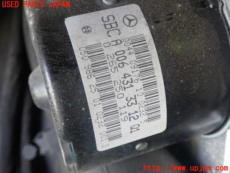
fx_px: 292
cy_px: 86
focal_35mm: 44
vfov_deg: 32.9
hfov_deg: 42.9
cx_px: 115
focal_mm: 7.84
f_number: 2.9
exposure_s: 1/40
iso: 200
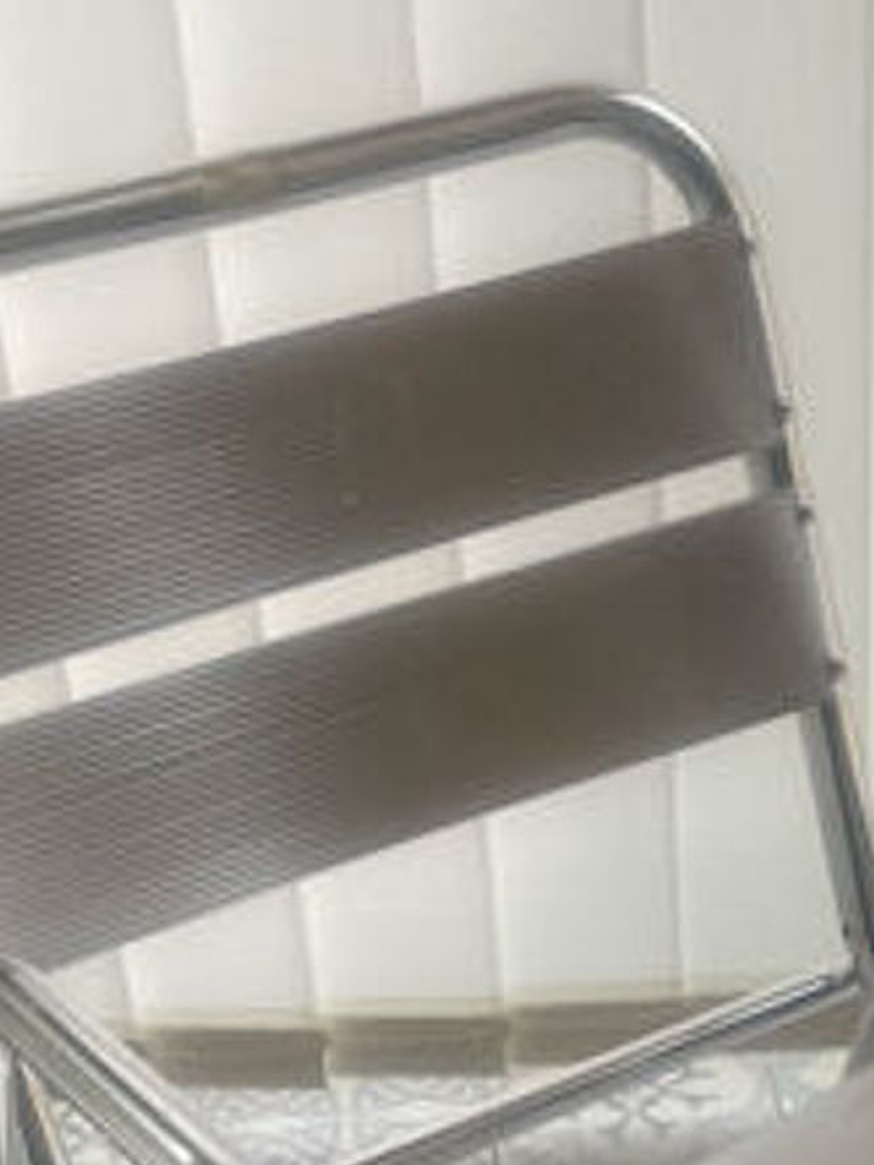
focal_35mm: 78
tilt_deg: -41.3
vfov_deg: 22.8
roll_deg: +1.7
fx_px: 2626
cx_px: 640
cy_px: 1434
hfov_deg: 18.8
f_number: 1.6
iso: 64
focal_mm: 4.2
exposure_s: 1/121
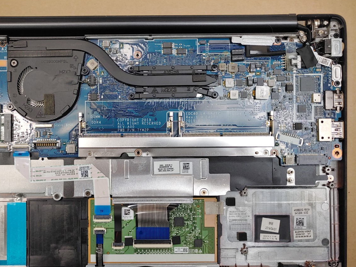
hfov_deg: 54.8
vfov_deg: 42.9
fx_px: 339
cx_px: 136
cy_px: 150
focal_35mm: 33
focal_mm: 4.36
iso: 50
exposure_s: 1/178
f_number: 1.8
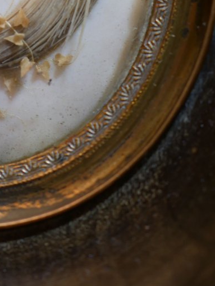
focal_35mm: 141
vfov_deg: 13.7
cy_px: -37
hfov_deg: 10.4
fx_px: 1168
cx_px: -32
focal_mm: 30
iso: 250
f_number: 3.5
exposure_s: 1/60
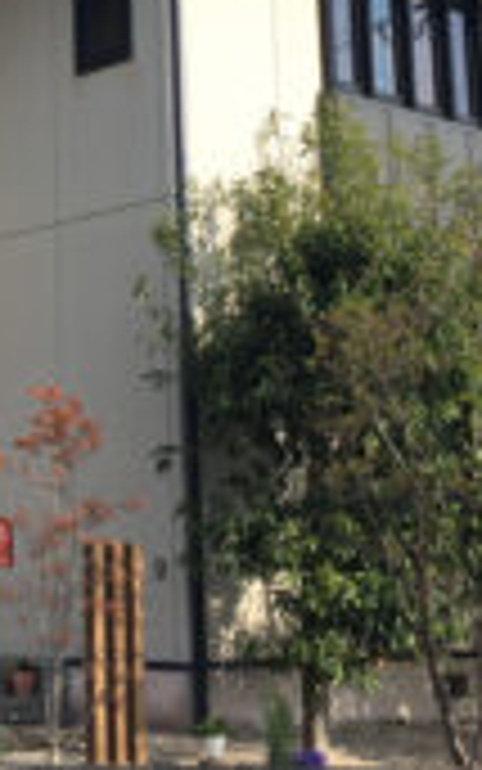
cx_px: -50
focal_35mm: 81
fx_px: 1701
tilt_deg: +13.1
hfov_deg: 15.7
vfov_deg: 25.3
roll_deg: -1.2
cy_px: 225
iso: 25
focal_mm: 4.15
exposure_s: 1/1040
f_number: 2.2
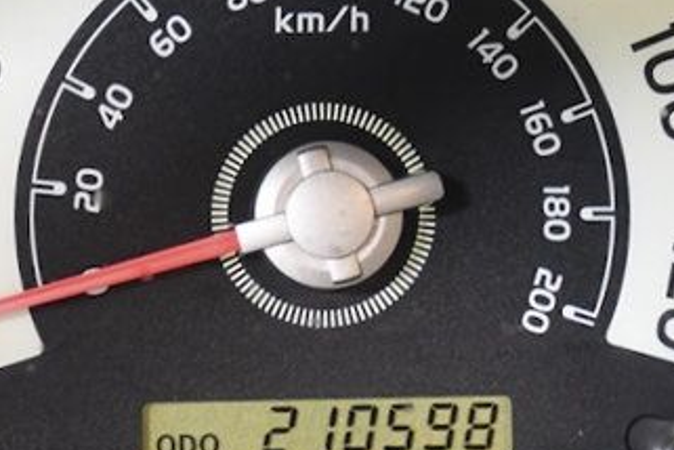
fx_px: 3763
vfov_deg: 6.8
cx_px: 349
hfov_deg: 10.2
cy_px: 121
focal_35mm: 201
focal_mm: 42
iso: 2500
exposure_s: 1/60
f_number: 4.5
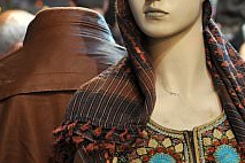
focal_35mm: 152
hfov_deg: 12.9
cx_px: 349
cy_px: 100
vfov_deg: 9.0
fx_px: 1034
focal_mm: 36
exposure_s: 1/100
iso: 400
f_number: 2.8
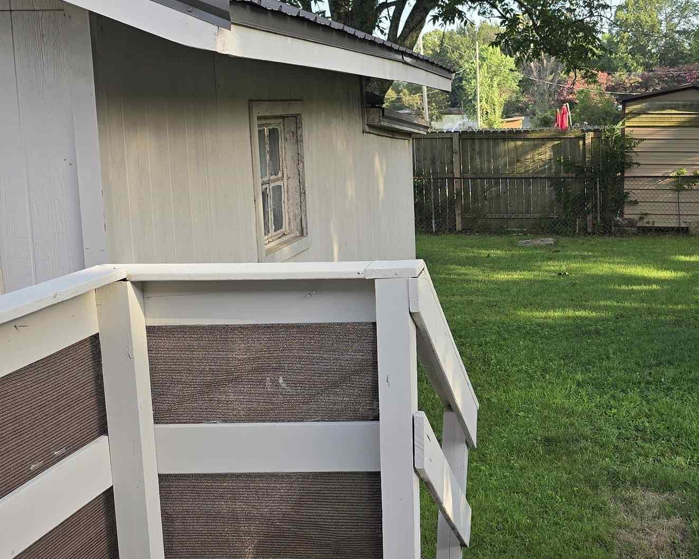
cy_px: 260
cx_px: 507
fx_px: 1076
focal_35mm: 52
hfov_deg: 35.4
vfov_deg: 29.1
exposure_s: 1/180
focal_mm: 6.3
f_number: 1.7
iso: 16
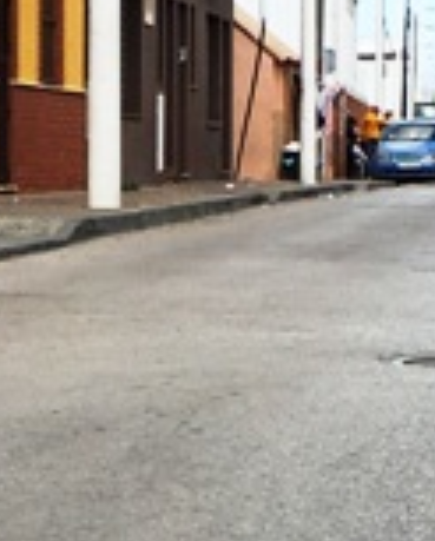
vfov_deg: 10.1
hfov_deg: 8.2
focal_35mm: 189
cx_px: 64
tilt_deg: -6.7
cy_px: 545
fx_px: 3033
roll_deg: -1.8
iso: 25
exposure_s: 1/1054
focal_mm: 4.15
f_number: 2.2
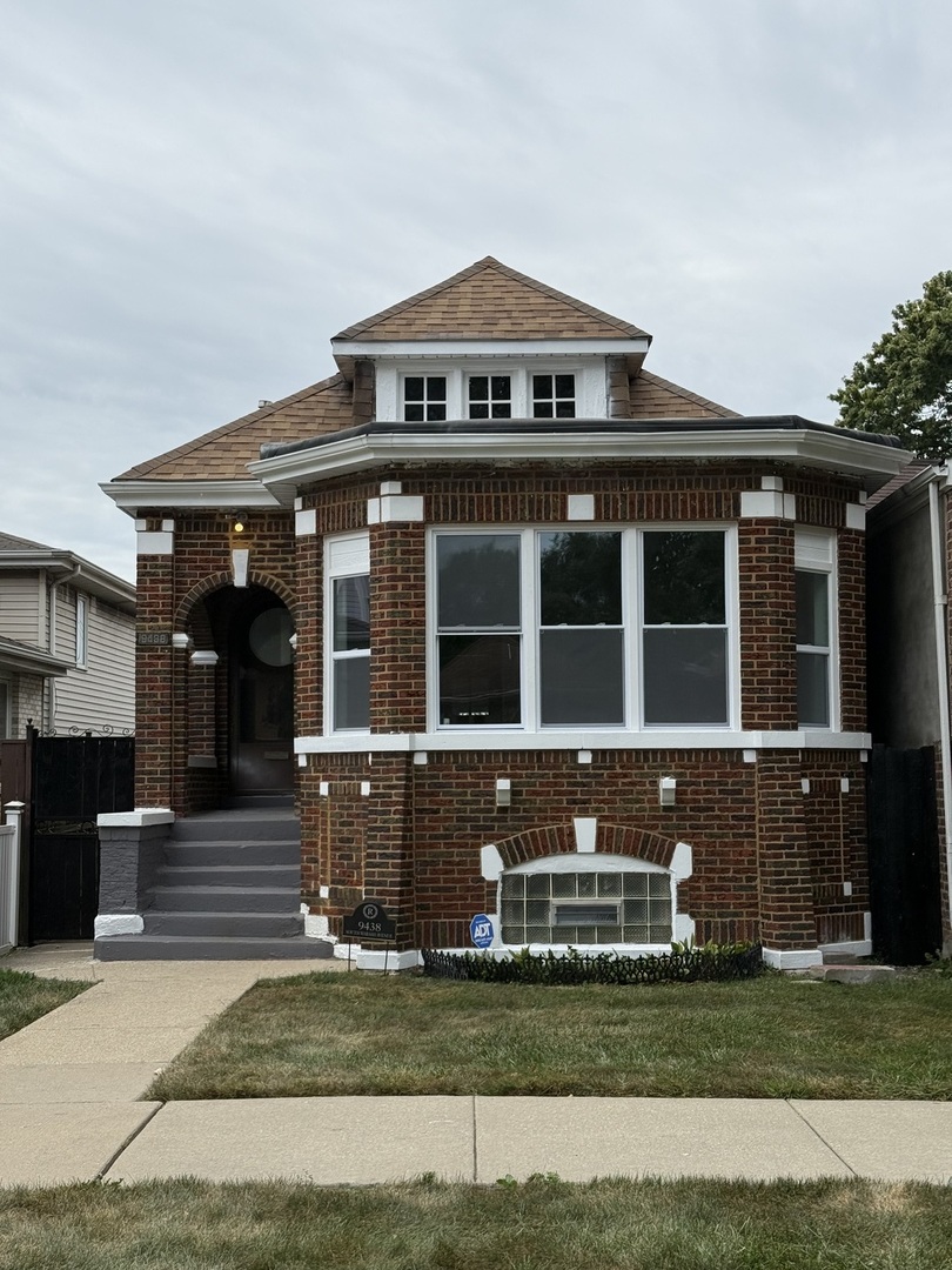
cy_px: 635
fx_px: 1760
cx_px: 476
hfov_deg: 30.3
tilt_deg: +4.3
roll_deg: -0.4
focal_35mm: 48
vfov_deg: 39.7
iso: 64
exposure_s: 1/3378
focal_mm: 6.76
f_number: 1.78
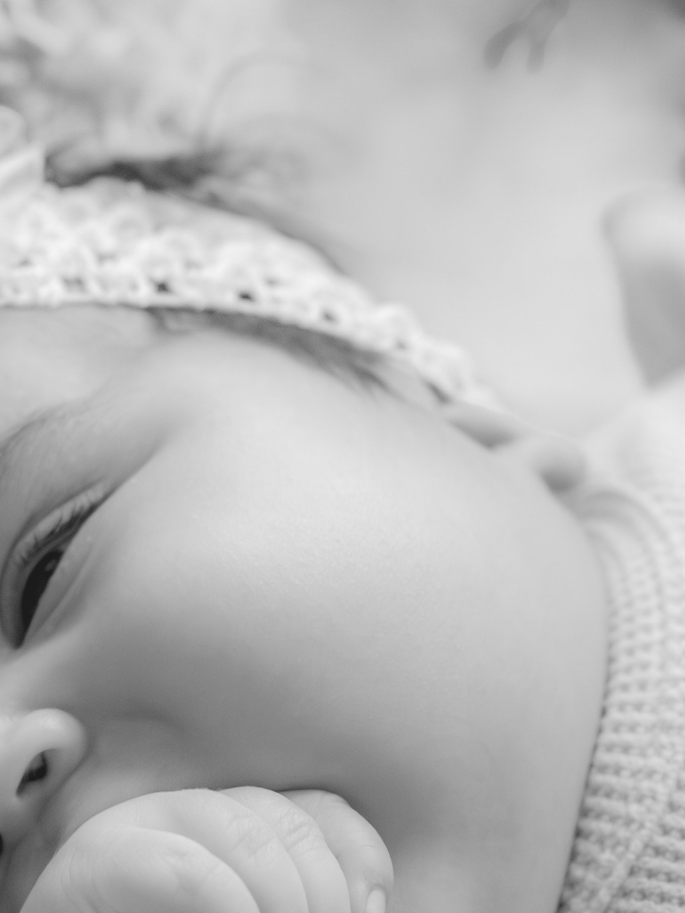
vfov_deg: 13.4
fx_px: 3879
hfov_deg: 10.1
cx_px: 279
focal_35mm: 147
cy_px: 590
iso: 1000
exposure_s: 1/320
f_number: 4
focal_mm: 50
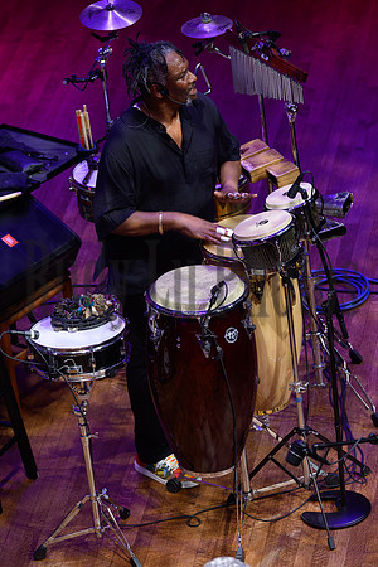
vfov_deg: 10.3
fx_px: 3150
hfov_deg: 6.9
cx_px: 189
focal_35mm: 200
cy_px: 284
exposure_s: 1/125
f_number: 5
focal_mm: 200
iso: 800
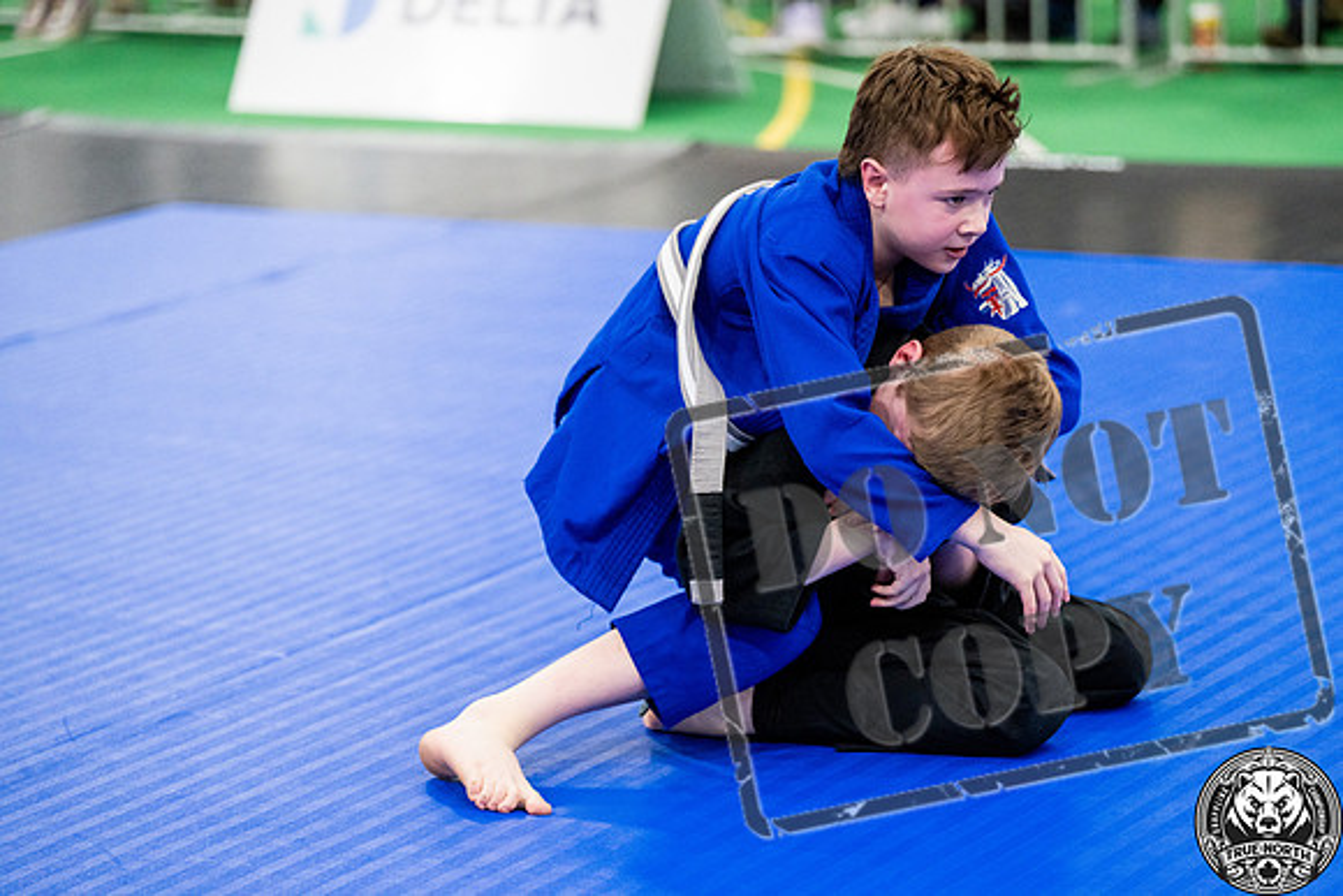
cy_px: 448
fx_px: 4552
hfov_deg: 16.8
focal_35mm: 122
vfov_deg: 11.2
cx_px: 672
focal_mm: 122
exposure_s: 1/640
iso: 5000
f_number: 2.8
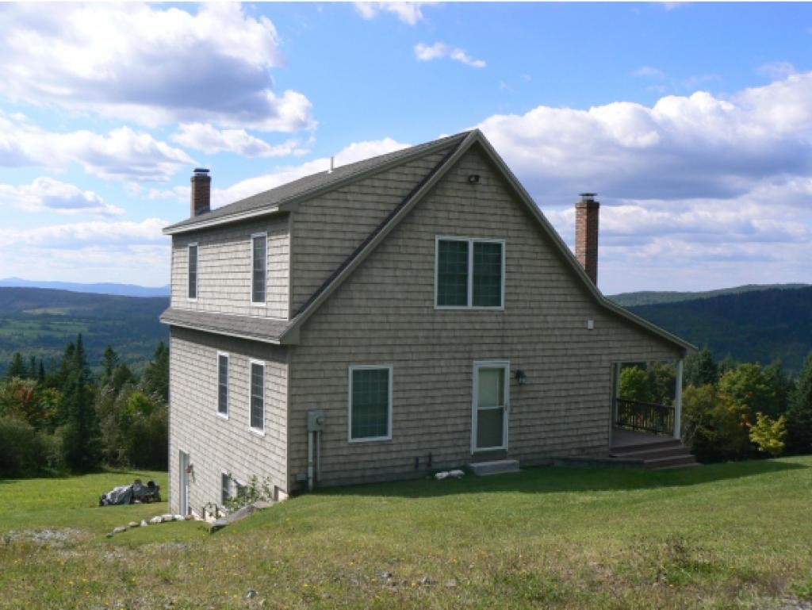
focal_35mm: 36
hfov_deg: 51.3
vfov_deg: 39.7
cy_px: 305
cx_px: 406
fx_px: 845
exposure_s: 1/500
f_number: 6.3
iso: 80
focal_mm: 6
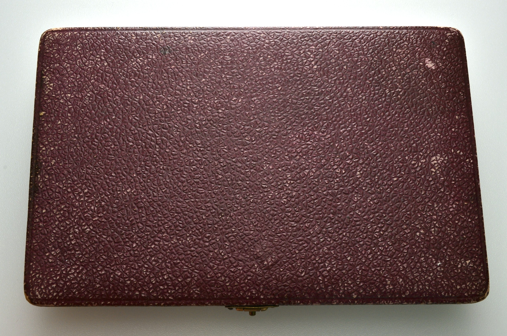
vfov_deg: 31.8
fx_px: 590
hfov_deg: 46.5
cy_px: 168
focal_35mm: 42
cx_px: 254
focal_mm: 28
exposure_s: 1/200
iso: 400
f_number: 14
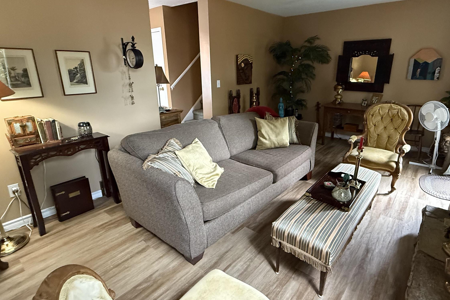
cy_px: 139
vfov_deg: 61.8
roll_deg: -0.4
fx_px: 250
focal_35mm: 20
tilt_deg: -15.7
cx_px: 254
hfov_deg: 83.6
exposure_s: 1/60
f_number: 2.2
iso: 800
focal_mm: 2.22
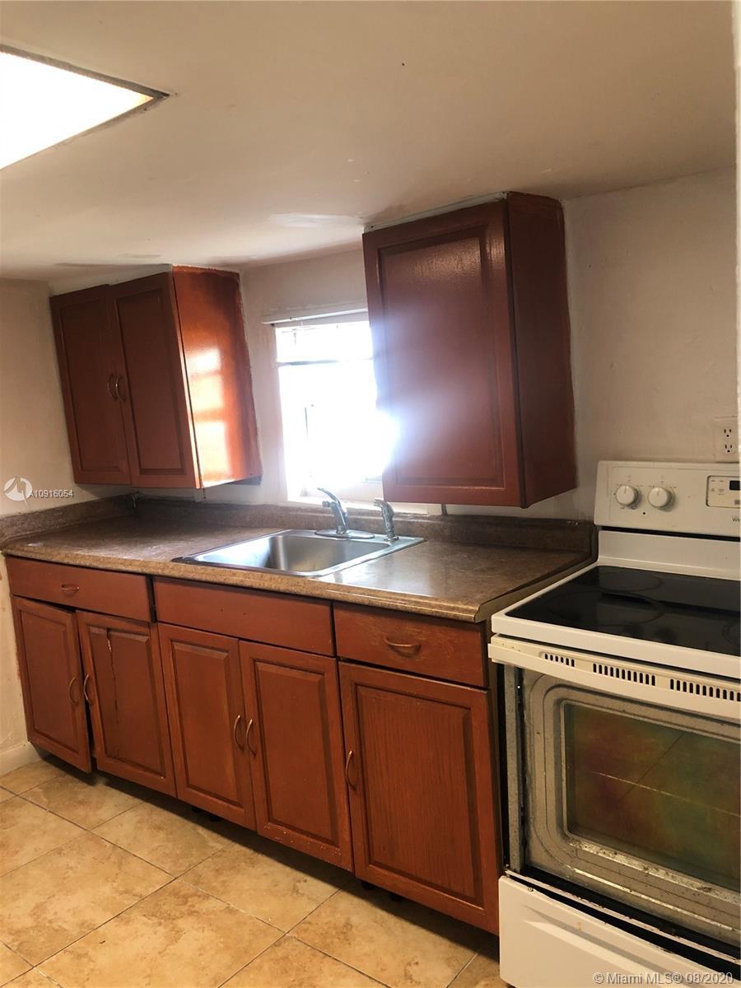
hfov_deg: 49.7
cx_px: 370
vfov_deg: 63.4
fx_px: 799
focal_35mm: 28
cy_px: 494
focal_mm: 3.99
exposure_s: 1/15
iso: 64
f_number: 1.8
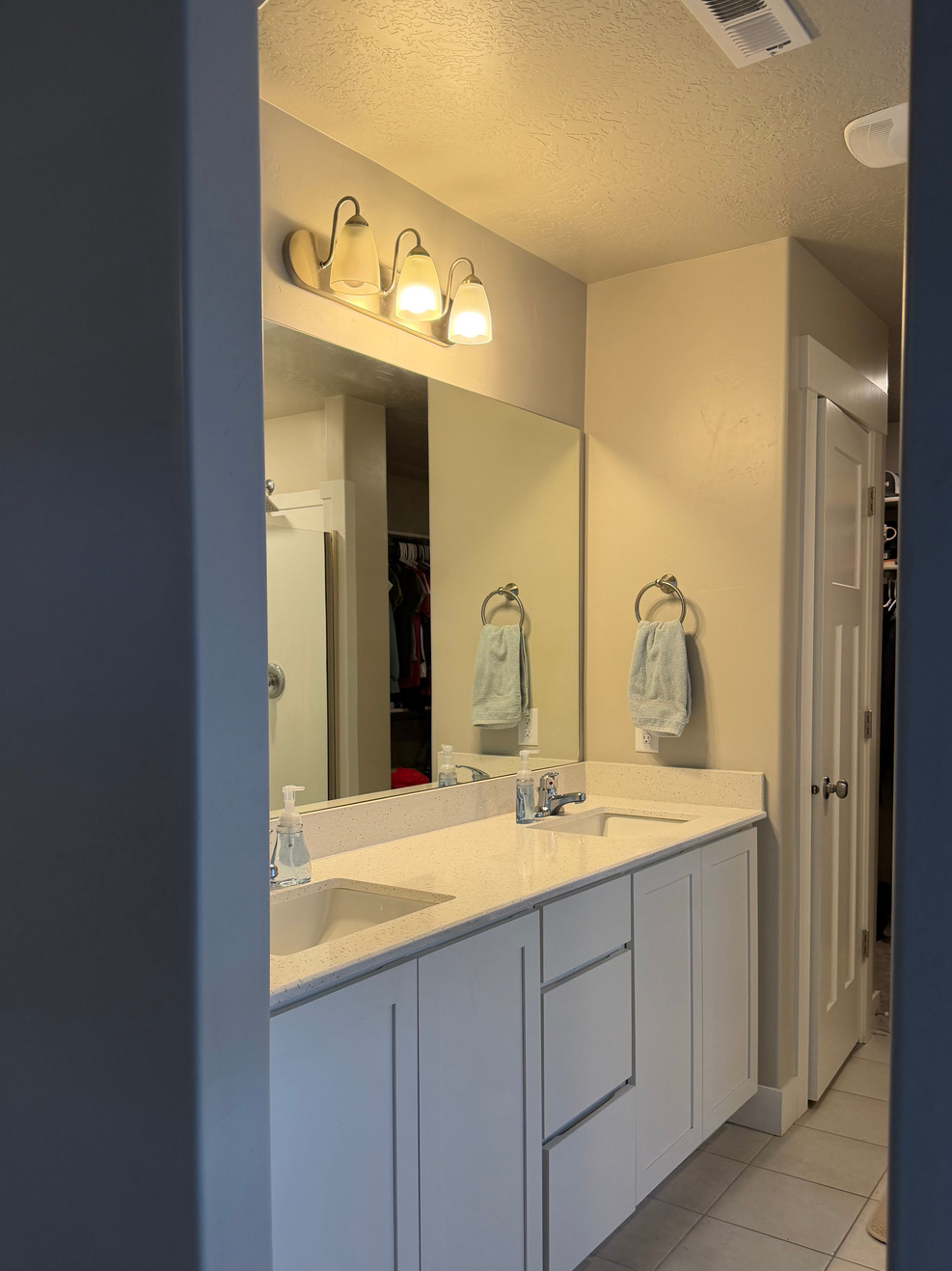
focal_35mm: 28
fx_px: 1027
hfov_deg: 49.7
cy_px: 697
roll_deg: +1.7
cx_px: 464
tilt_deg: -3.6
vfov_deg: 63.3
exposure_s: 1/134
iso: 160
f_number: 1.78
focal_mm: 6.76
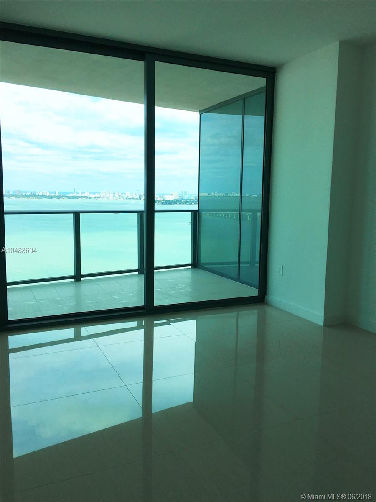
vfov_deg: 61.7
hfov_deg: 48.2
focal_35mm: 29
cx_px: 188
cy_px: 251
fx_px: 420
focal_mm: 4.15
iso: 25
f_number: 2.2
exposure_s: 1/1026
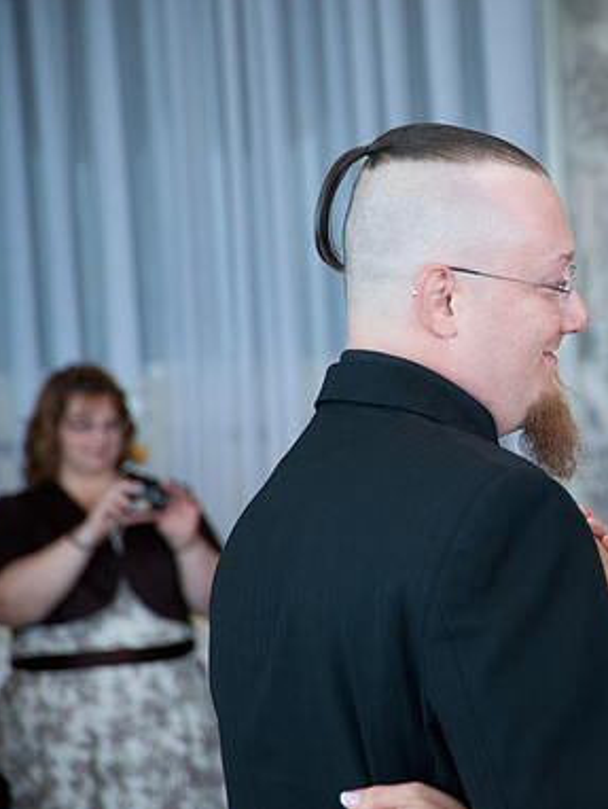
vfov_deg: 11.3
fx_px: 4094
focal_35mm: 175
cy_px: 402
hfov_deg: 8.5
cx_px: 564
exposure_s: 1/200
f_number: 5.6
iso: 1600
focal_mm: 120
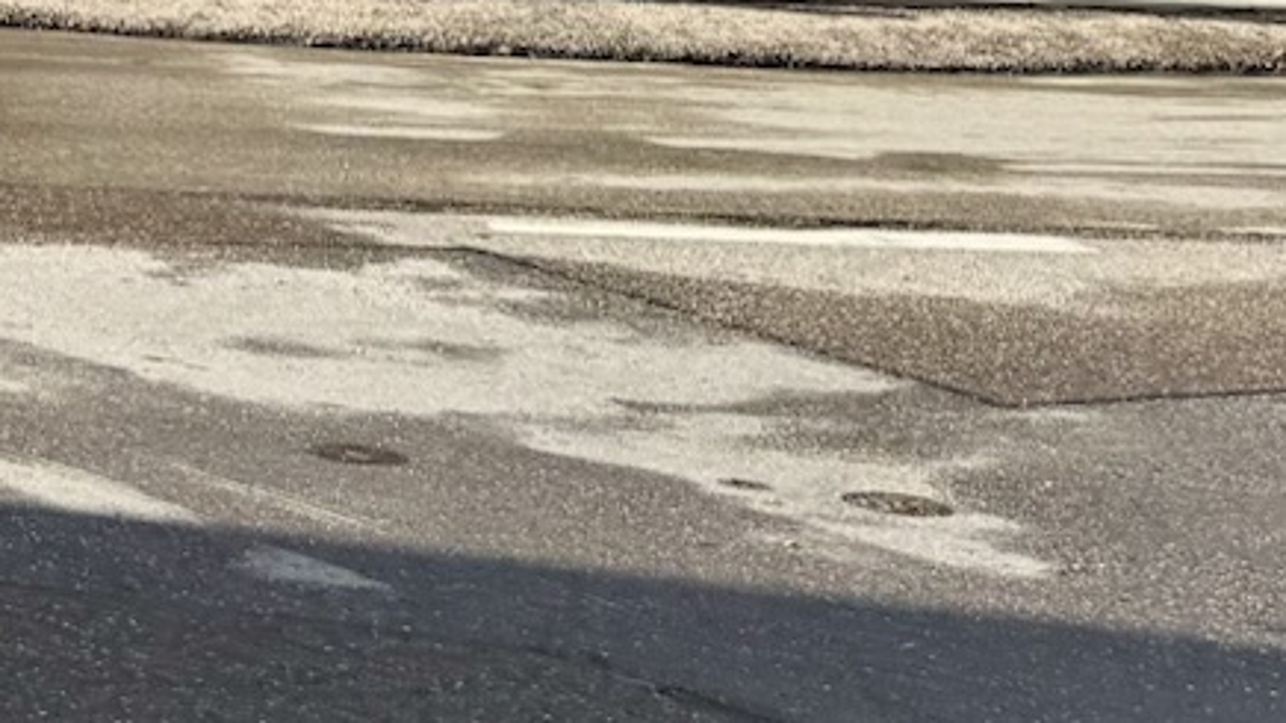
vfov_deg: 9.1
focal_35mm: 120
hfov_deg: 16.3
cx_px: -643
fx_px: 4091
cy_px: -968
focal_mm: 6.76
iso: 80
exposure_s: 1/4608
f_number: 1.78
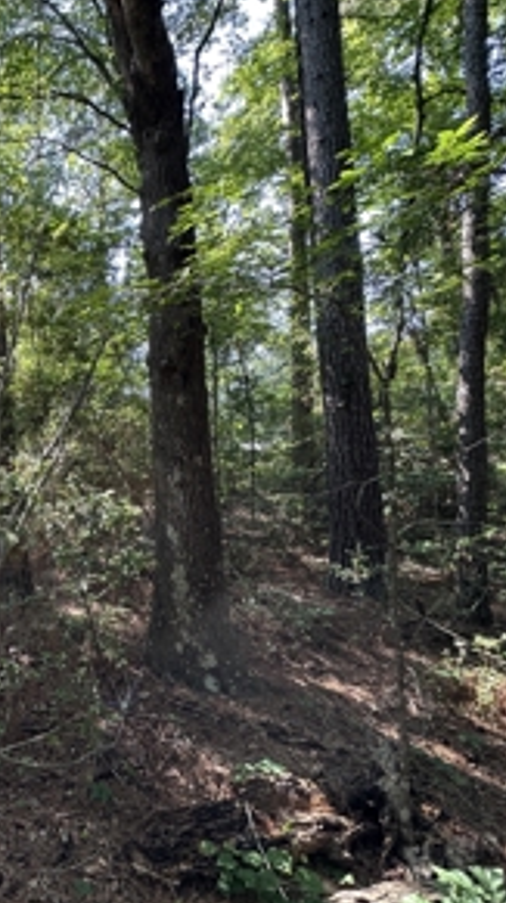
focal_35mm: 21
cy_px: 453
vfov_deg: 83.9
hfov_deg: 43.7
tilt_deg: +3.0
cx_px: -25
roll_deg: +1.2
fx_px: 503
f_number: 2.2
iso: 64
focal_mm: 2.22
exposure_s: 1/99
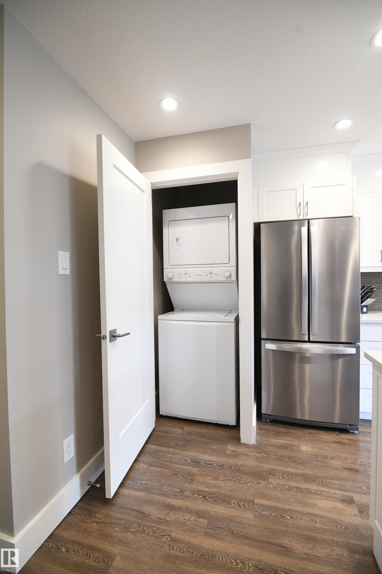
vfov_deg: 96.7
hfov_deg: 73.7
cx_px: 191
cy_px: 287
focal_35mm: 16
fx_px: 255
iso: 1000
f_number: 4
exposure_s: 1/60
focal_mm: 16
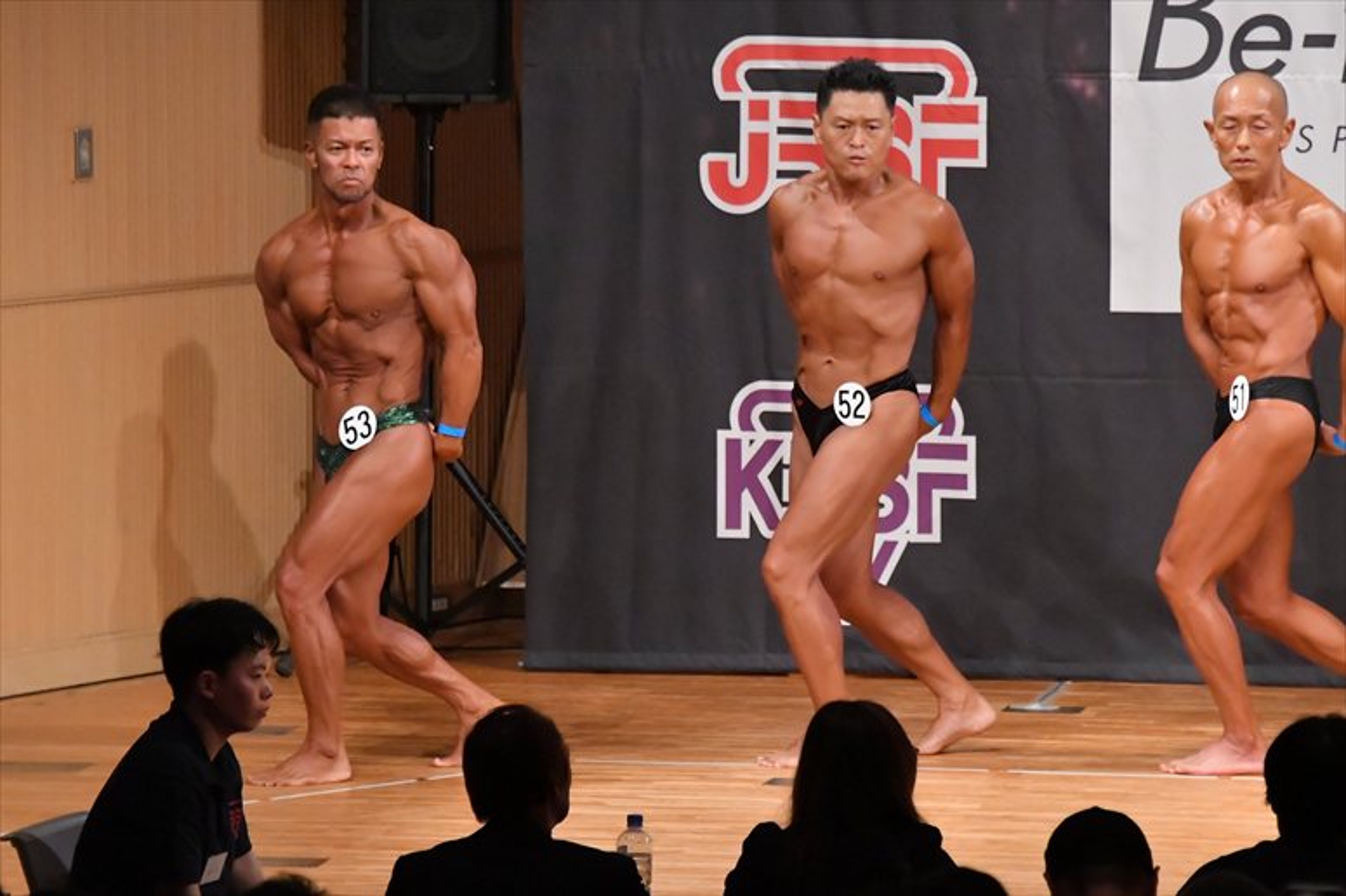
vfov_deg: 5.1
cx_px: 673
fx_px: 10090
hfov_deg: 7.6
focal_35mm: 270
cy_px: 448
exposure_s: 1/400
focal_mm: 180
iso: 10000
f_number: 5.6
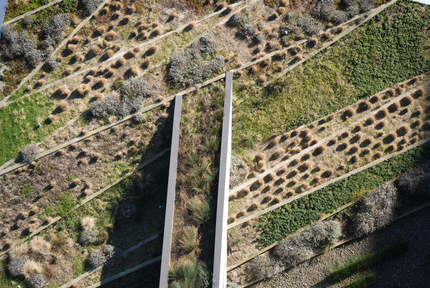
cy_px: 144
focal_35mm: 70
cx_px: 215
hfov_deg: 28.8
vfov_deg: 19.5
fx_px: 837
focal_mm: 70
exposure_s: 1/160
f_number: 5.6
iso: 100
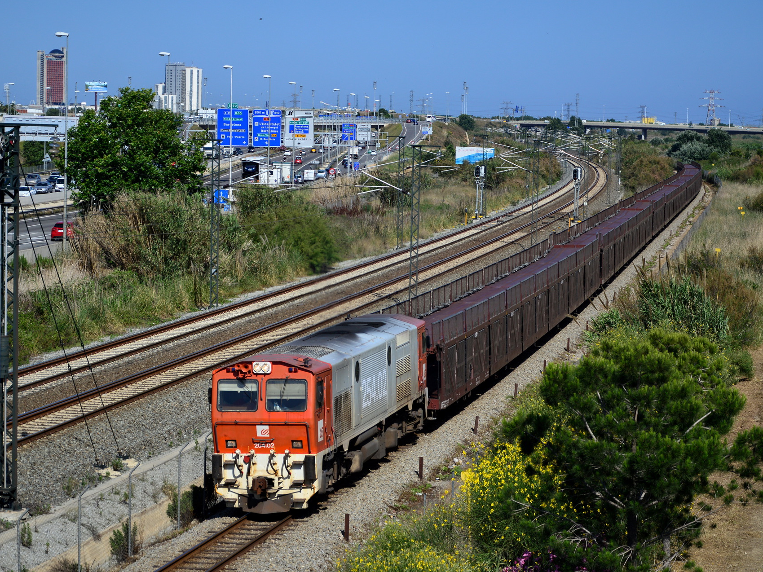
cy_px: 286
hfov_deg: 19.4
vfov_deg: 14.6
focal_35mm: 101
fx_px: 2226
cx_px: 370
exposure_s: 1/800
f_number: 5.6
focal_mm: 62
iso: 100
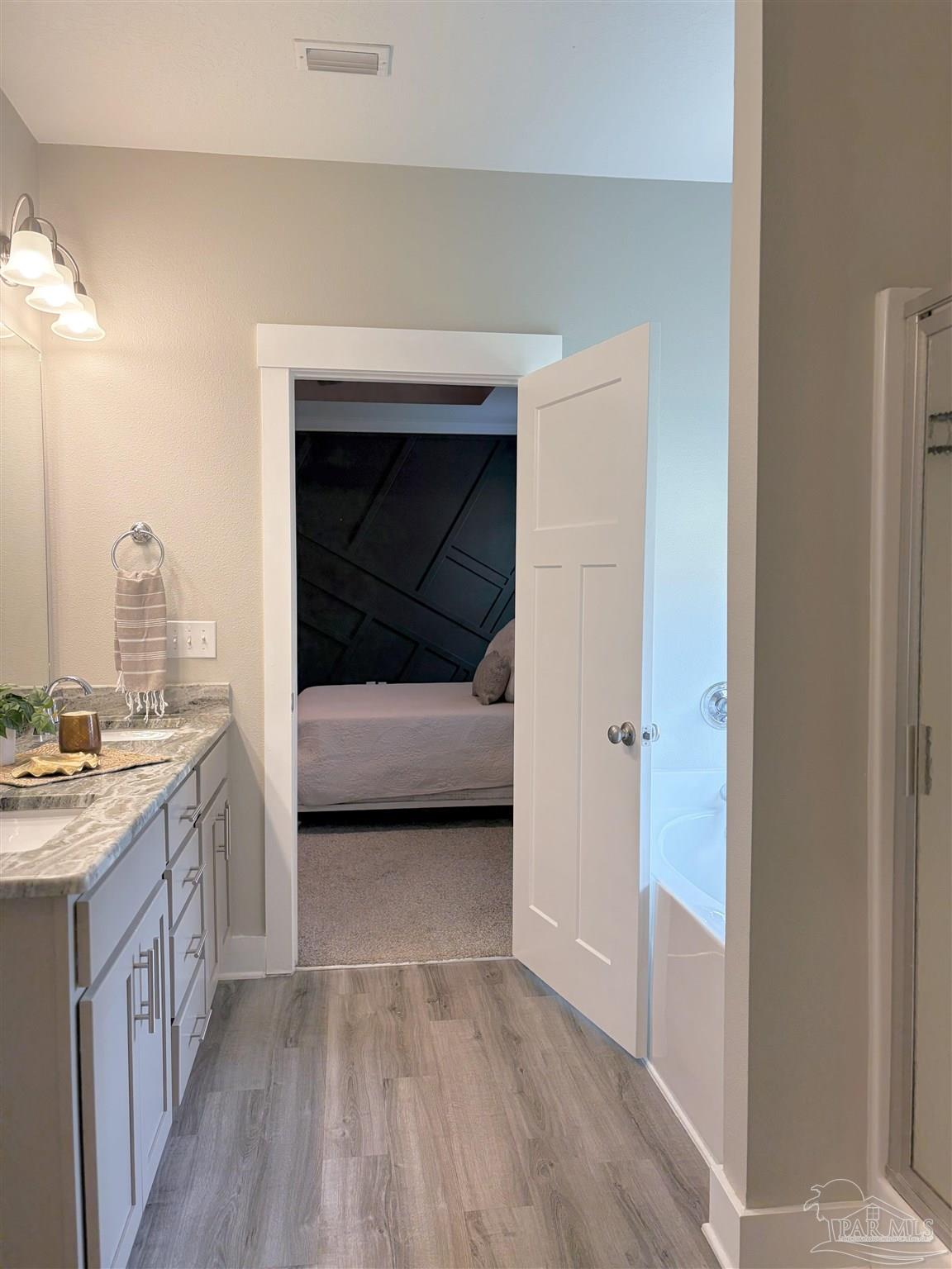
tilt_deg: -3.0
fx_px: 953
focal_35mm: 26
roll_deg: +0.1
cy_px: 634
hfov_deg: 53.1
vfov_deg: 67.3
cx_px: 476
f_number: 1.6
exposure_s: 1/120
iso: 125
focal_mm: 5.96
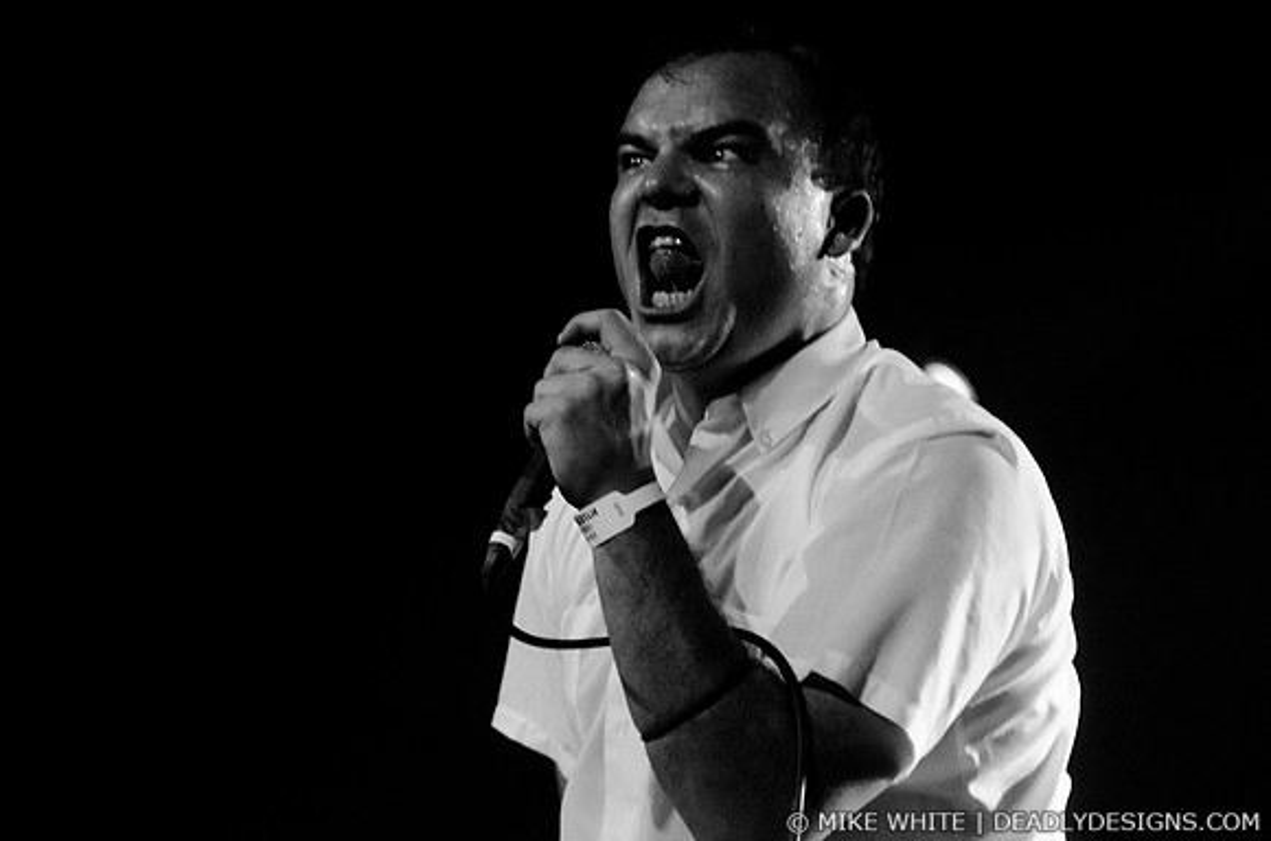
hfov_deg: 22.0
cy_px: 420
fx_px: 3276
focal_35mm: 93
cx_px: 636
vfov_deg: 14.6
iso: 1600
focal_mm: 62
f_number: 2.8
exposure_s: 1/200
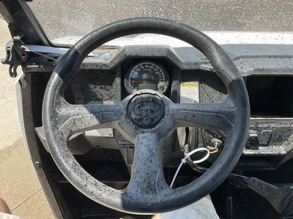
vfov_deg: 48.2
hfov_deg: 61.7
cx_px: 146
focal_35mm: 29
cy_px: 110
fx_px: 245
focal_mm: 3
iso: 25
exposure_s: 1/446
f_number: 1.8
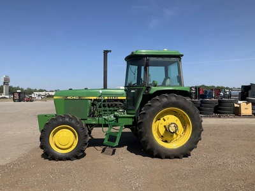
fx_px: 214
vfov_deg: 48.2
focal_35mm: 29
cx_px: 128
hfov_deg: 61.7
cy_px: 96
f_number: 1.8
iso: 25
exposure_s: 1/1984
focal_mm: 3
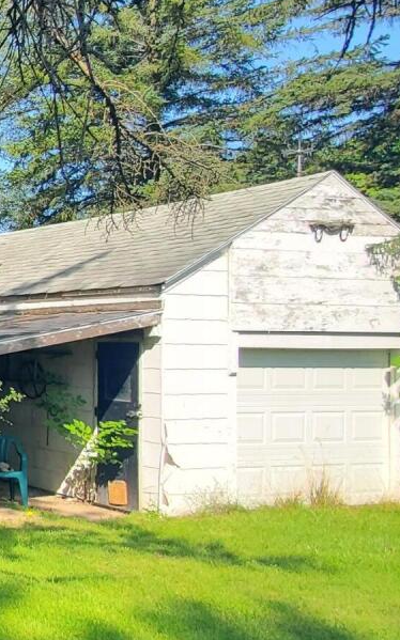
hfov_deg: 19.5
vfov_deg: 43.5
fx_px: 803
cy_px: 342
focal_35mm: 46
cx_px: -348
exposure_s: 1/340
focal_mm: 1.8
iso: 50
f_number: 2.2
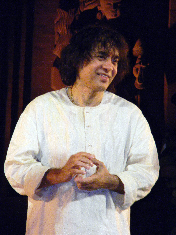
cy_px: 118
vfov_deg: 5.9
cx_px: 88
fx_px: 2271
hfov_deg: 4.4
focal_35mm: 335
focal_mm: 60.7
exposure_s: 1/60
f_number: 5.4
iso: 294
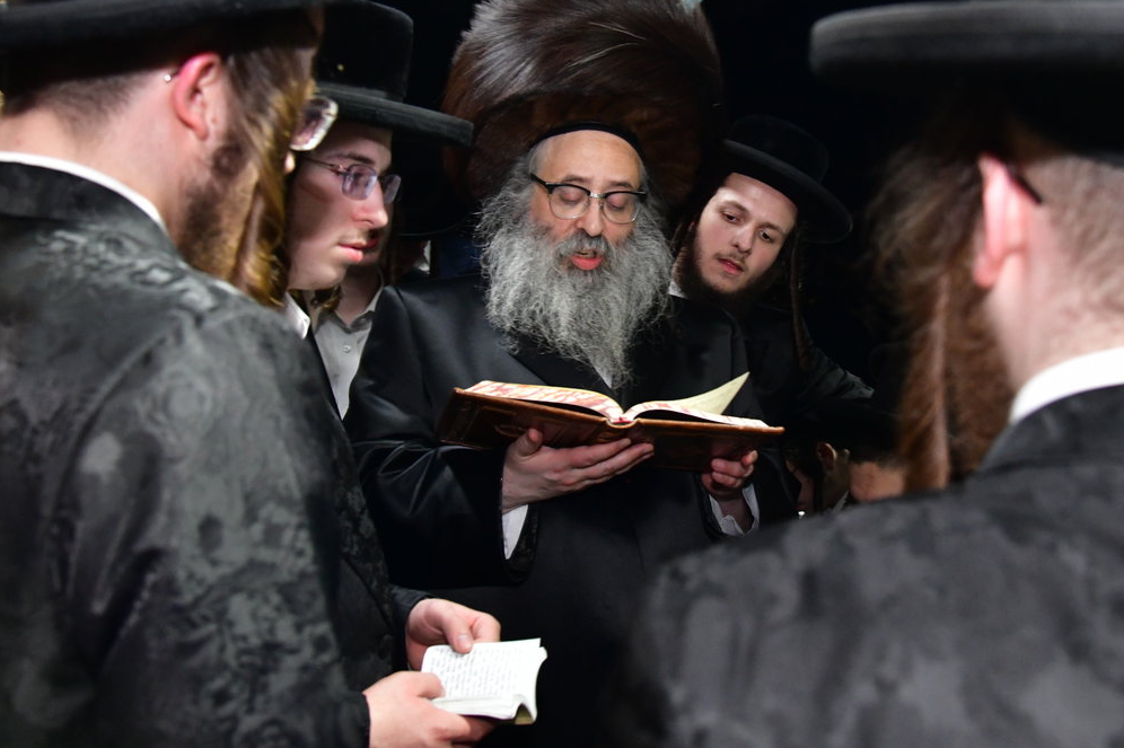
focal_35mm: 45
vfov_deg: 29.5
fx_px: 1404
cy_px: 224
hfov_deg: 43.6
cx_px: 587
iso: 4000
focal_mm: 32
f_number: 5.6
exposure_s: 1/100
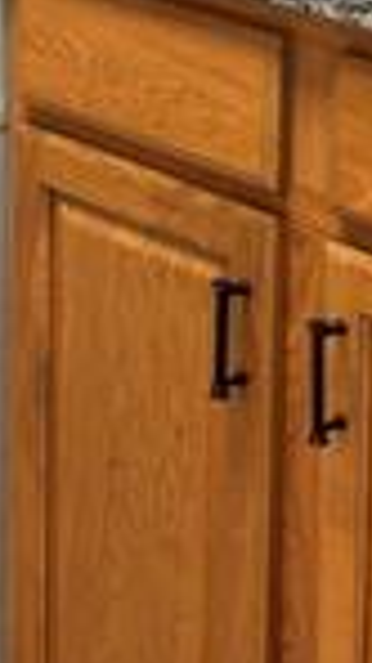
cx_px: 67
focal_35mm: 147
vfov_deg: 14.1
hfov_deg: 8.2
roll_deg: -0.9
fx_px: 2584
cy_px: -152
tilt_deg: -11.8
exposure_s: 1/60
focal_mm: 5.96
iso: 80
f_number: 1.6
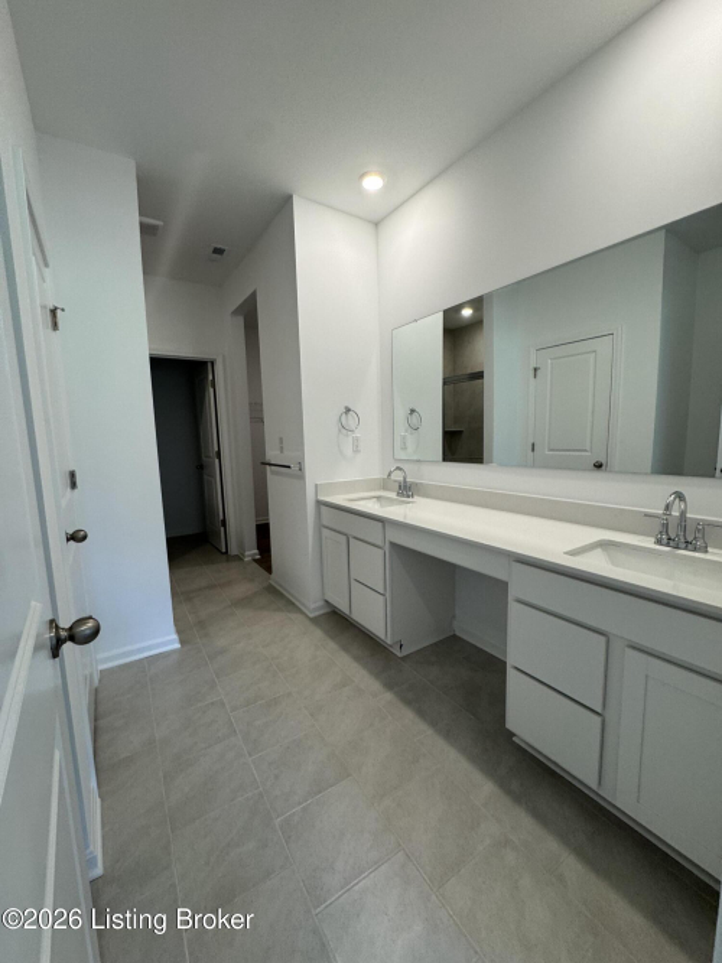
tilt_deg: -5.2
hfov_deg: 85.7
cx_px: 361
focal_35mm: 14
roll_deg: +1.5
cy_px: 482
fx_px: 389
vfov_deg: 102.1
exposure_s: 1/120
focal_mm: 2.22
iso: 160
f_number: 2.2
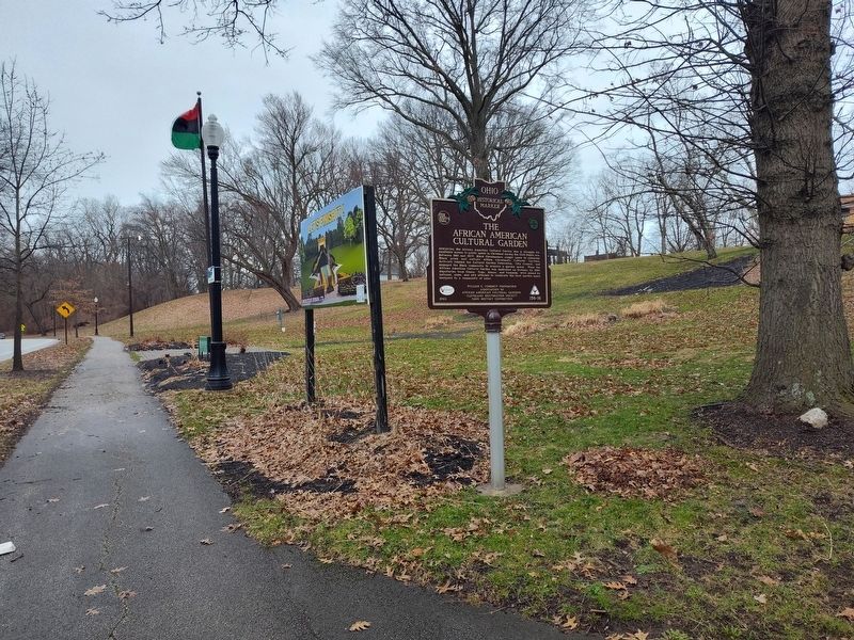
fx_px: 567
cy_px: 320
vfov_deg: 58.9
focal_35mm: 23
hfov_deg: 73.9
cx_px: 427
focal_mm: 5.56
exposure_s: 1/334
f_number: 1.8
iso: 100
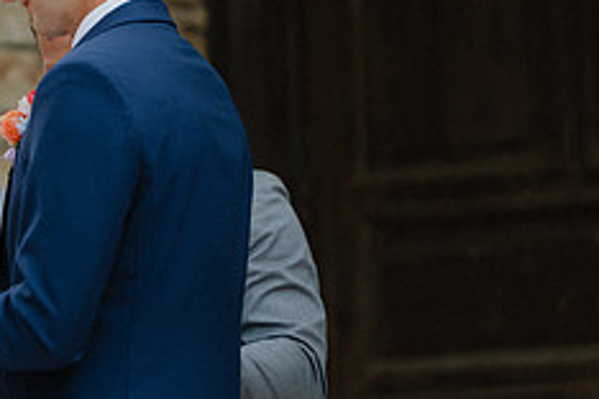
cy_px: 262
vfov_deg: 2.8
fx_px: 8236
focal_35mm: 495
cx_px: -128
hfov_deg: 4.2
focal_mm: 200
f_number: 2.8
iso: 200
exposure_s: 1/800
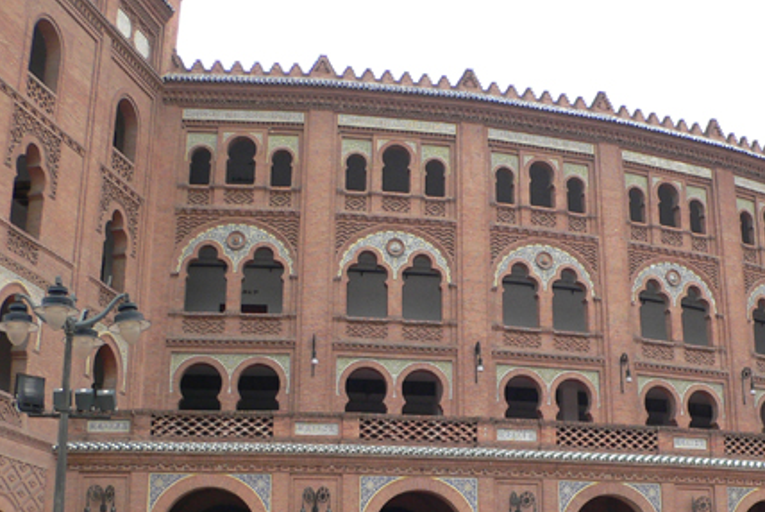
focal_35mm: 51
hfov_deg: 38.4
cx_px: 509
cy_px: 338
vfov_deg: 26.4
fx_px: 1084
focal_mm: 4.6
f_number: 4
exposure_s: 1/160
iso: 100
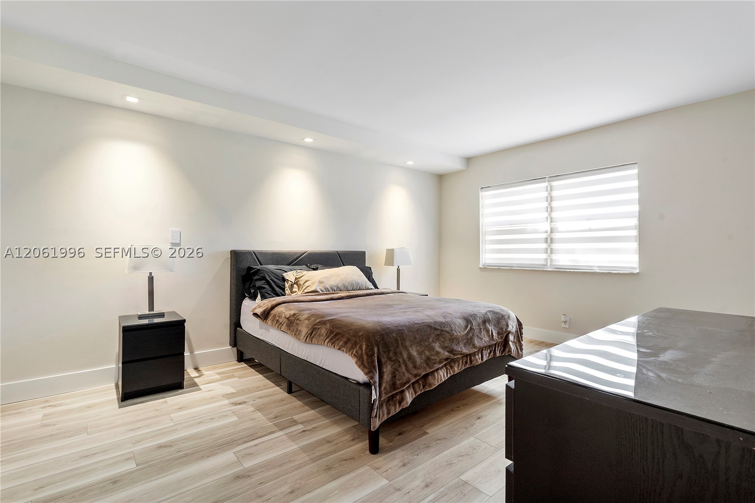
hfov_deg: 96.7
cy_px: 252
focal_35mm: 16
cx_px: 378
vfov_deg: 73.7
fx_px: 335
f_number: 9
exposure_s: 1/15
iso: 500
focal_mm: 16
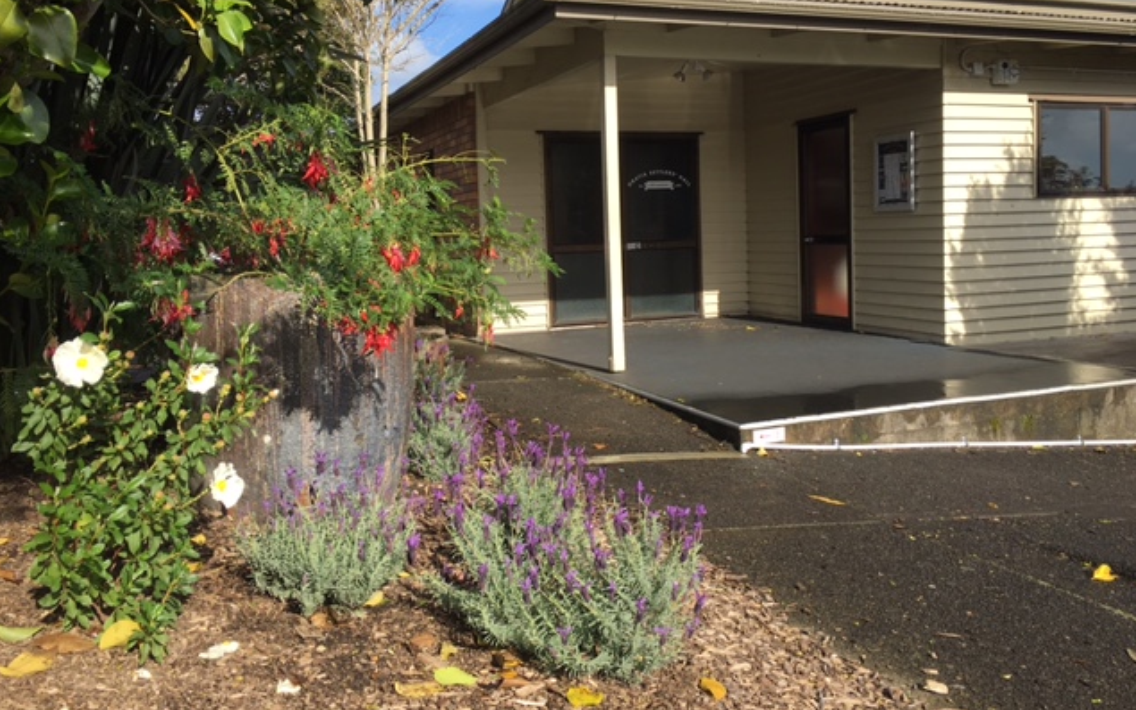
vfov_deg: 40.4
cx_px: 567
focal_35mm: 31
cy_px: 288
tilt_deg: -3.0
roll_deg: +2.2
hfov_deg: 61.2
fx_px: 960
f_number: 2.2
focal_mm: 4.15
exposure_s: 1/1012
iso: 25
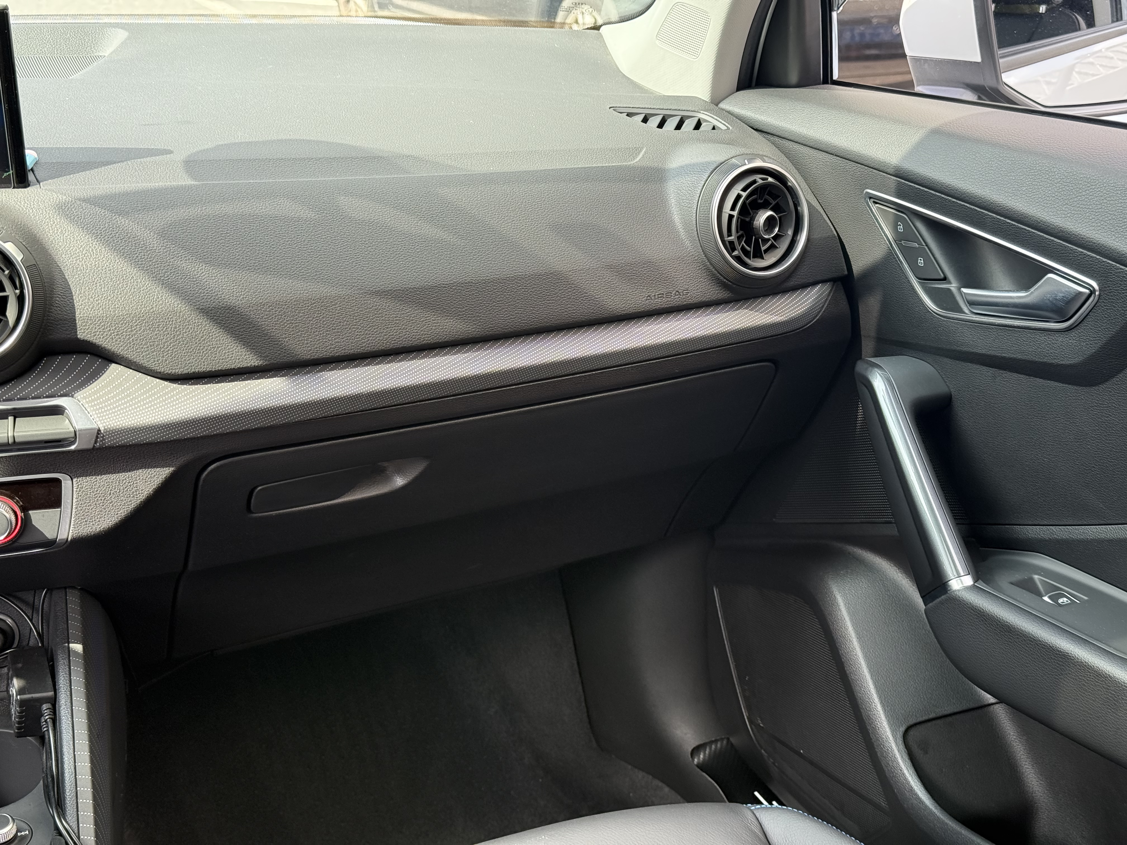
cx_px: 564
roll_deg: -0.2
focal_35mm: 48
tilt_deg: -21.6
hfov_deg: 39.7
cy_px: 422
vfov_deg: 30.3
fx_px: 1563
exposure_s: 1/258
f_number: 1.78
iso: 80
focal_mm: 6.76
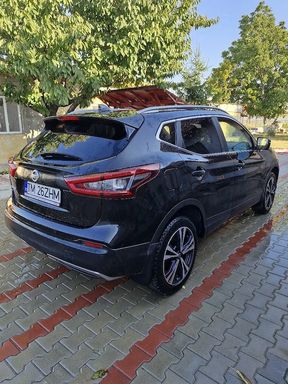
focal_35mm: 23
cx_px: 144
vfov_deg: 73.9
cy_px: 192
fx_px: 255
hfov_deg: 58.9
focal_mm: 5.54
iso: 50
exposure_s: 1/204
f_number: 1.8
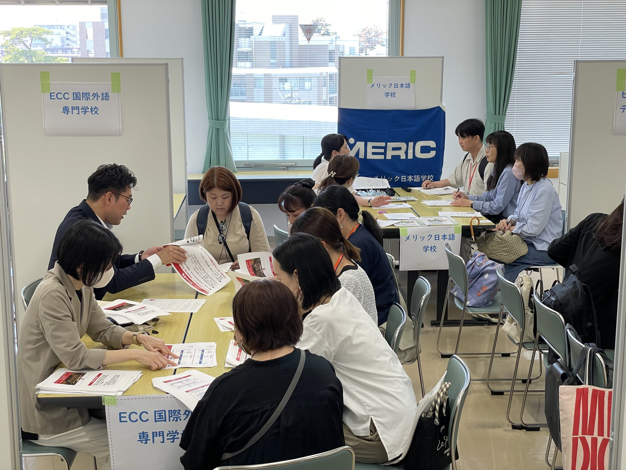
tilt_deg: -10.7
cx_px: 313
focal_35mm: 52
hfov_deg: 36.8
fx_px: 940
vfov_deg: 28.0
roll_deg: +0.7
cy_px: 235
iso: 64
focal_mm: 6
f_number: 2
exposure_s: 1/99
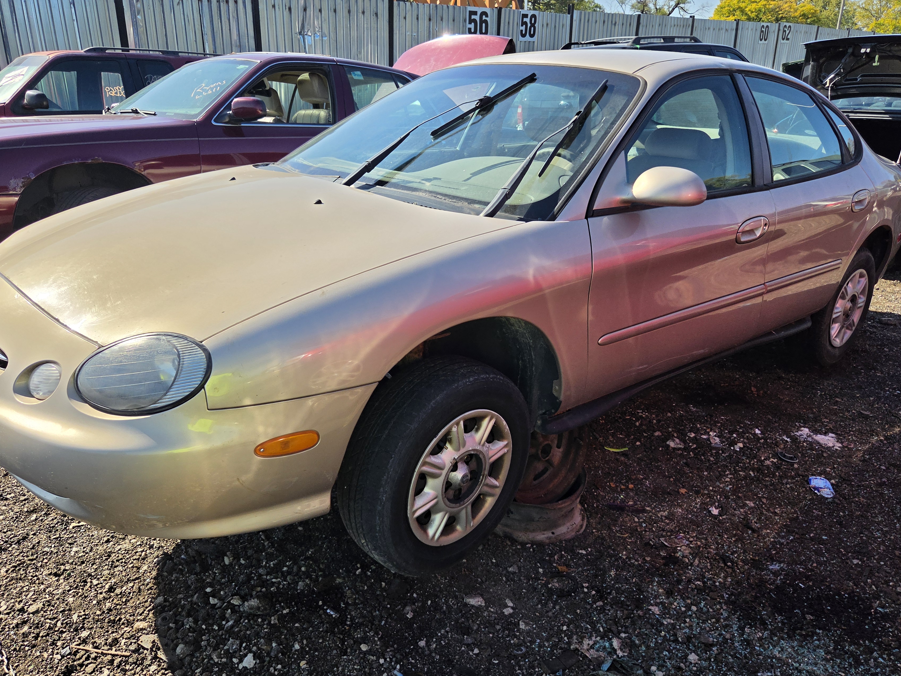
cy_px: 338
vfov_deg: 51.4
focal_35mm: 27
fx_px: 703
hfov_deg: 65.3
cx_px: 428
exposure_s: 1/5543
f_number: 1.8
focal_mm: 5.4
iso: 80
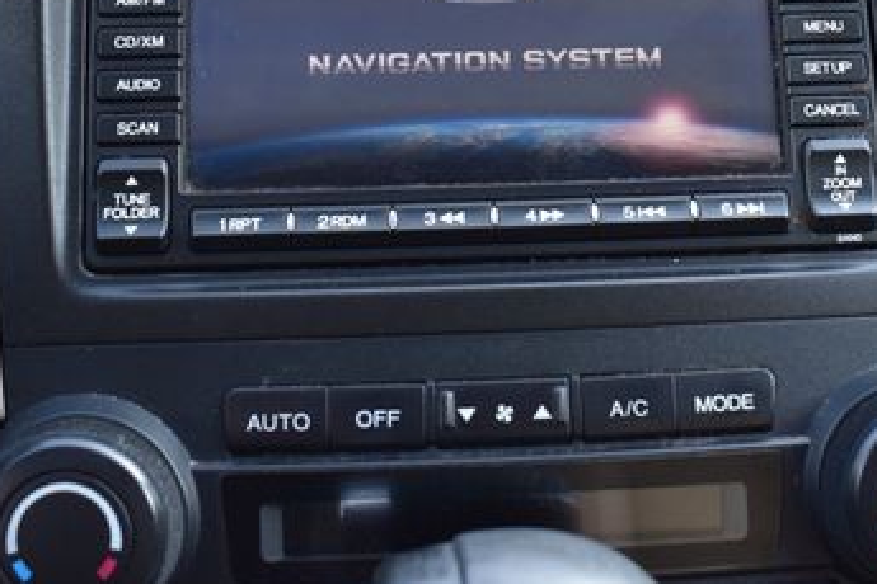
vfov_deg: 20.8
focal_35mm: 64
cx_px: 503
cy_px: 56
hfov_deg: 31.4
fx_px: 1557
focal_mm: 23
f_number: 6.3
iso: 400
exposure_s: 1/20
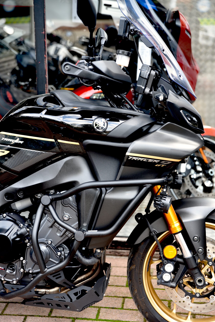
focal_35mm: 71
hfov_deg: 19.2
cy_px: 162
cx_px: 107
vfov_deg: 28.4
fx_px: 635
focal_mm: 70
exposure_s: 1/60
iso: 200
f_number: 2.8
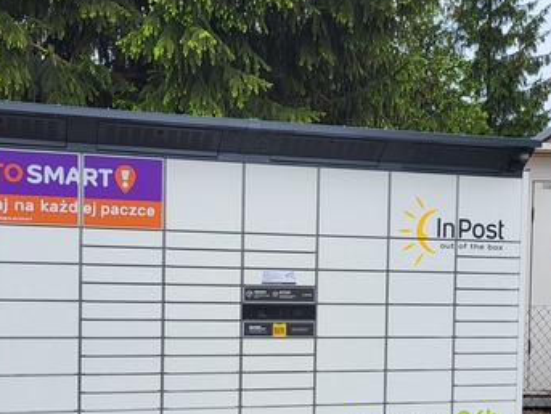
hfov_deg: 36.1
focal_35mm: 53
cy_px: 333
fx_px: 845
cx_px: 263
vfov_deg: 27.0
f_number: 1.8
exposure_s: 1/247
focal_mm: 5.4
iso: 40
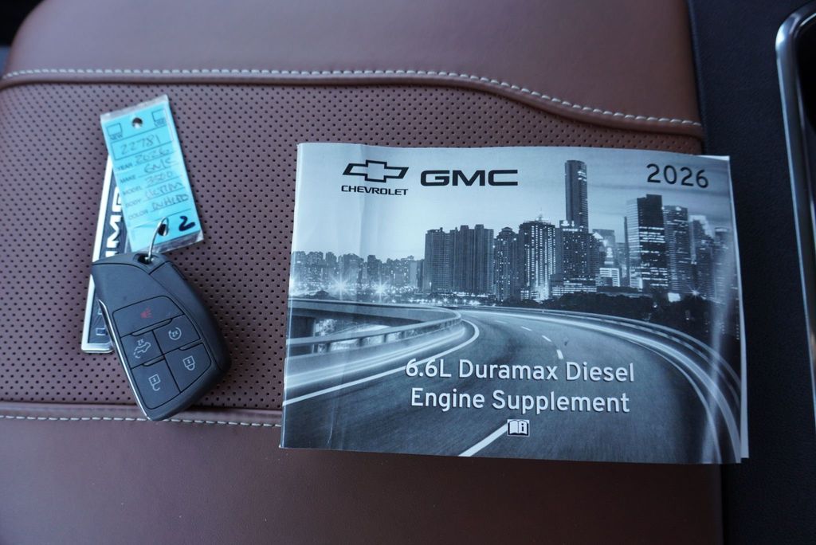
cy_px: 272
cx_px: 408
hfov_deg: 70.4
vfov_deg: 50.5
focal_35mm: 26
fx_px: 578
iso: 250
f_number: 4
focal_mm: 17
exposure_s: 1/60
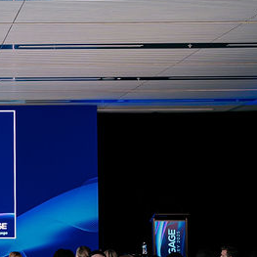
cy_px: 178
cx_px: -107
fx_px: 991
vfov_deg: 14.7
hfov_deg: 14.0
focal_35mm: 118
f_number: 3.5
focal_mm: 34.5
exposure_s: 1/125
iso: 320
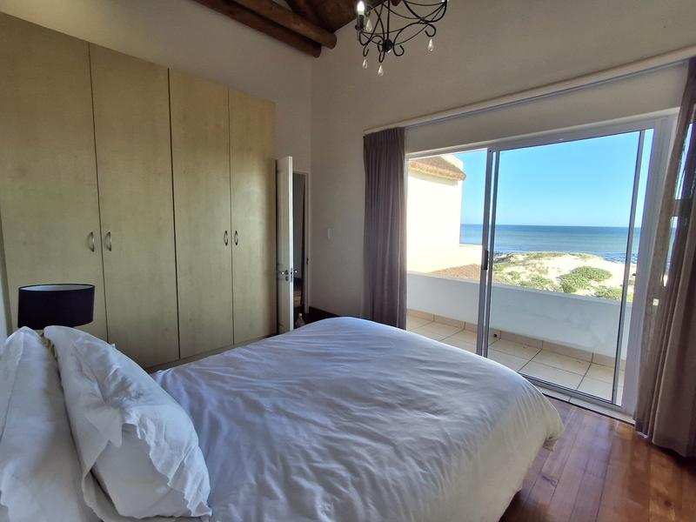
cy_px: 261
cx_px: 348
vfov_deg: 78.1
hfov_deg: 94.5
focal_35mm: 16
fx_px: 322
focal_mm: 1.64
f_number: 2.2
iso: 40
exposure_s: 1/385
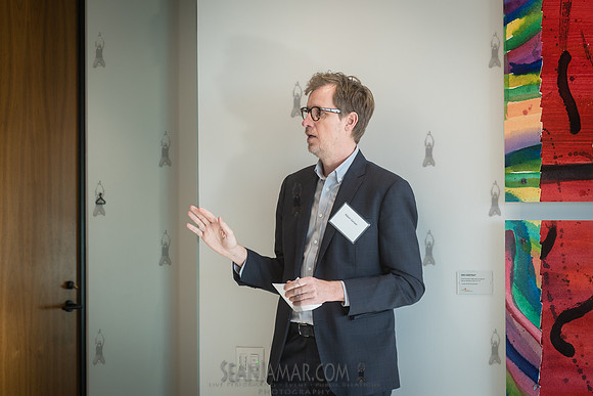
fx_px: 1589
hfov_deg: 21.1
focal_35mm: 96
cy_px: 195
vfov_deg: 14.2
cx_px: 289
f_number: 4
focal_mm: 80
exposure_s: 1/200
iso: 500
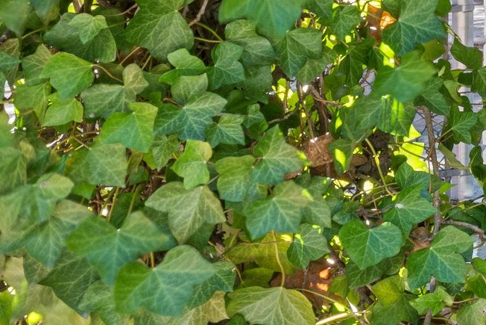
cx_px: 1144
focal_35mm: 118
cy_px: -229
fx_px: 1596
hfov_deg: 13.2
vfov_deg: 11.0
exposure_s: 1/1.25
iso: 100
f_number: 22
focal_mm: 21.4
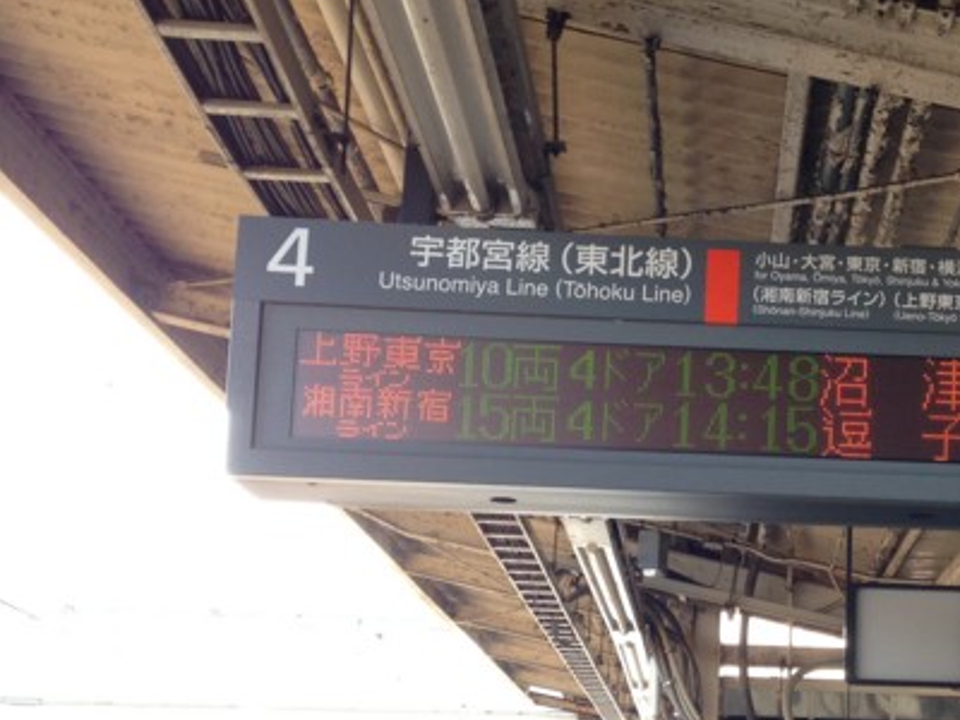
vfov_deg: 22.1
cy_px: 528
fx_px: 1830
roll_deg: -1.3
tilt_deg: +9.2
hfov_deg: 28.8
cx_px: 766
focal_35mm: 66
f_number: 2.4
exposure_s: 1/120
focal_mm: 4.12
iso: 50
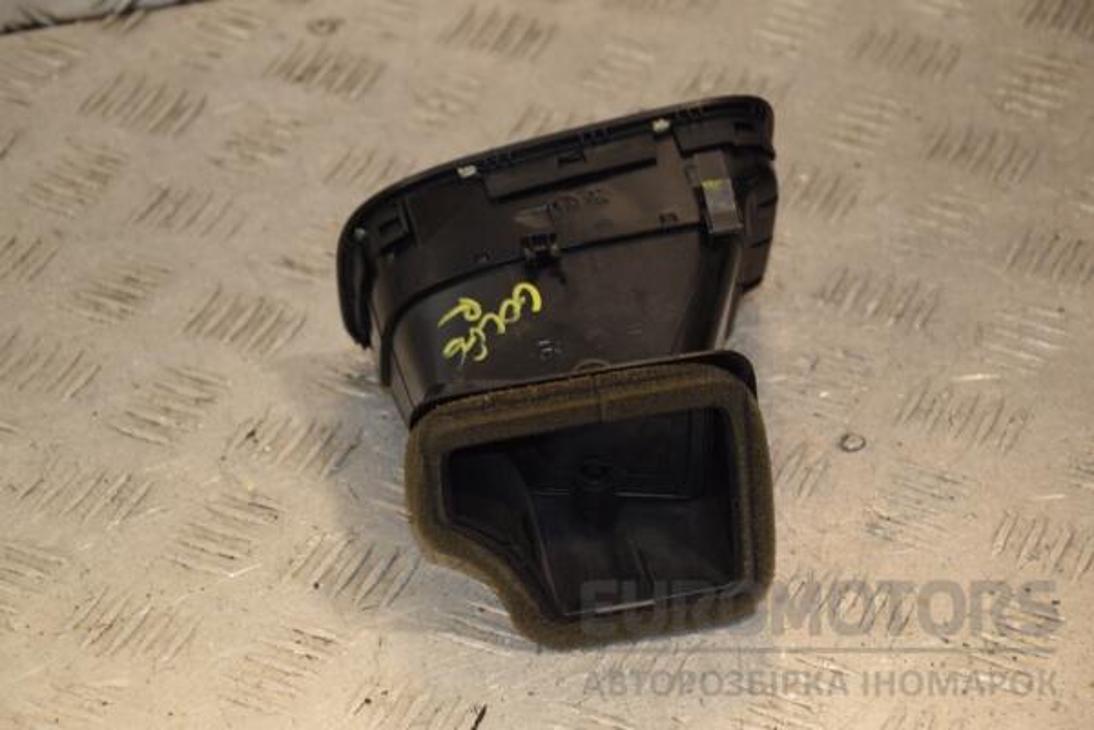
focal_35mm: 112
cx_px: 547
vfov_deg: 12.2
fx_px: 3418
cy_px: 365
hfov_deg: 18.2
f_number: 6.3
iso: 800
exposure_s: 1/200
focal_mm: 75
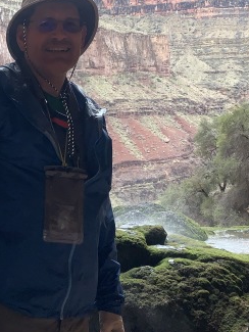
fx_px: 613
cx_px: 14
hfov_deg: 22.3
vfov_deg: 30.2
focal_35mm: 64
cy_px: 130
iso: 64
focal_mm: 4.25
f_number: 1.8
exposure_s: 1/272
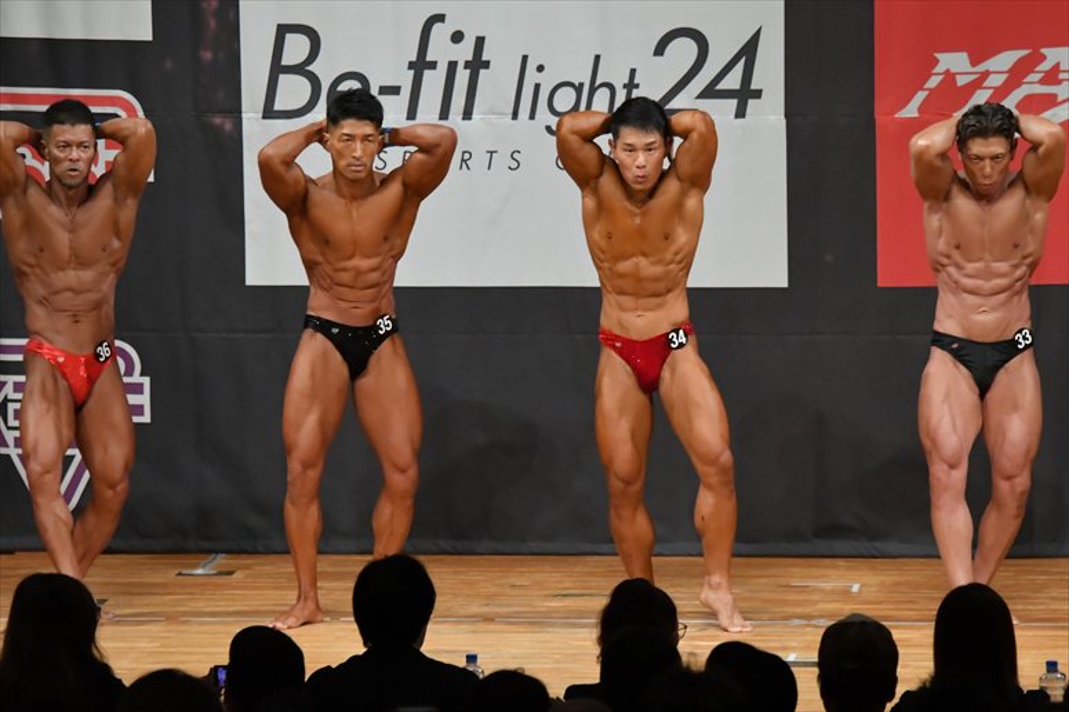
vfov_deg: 5.4
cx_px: 534
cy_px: 356
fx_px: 7568
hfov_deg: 8.1
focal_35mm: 255
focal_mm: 170
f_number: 5.6
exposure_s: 1/400
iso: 7200
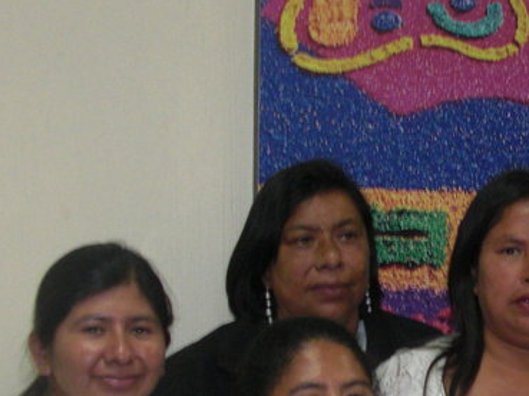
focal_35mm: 100
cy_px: 445
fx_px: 1527
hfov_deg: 19.1
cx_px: 538
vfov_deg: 14.4
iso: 200
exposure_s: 1/30
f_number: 2.8
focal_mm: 6.3
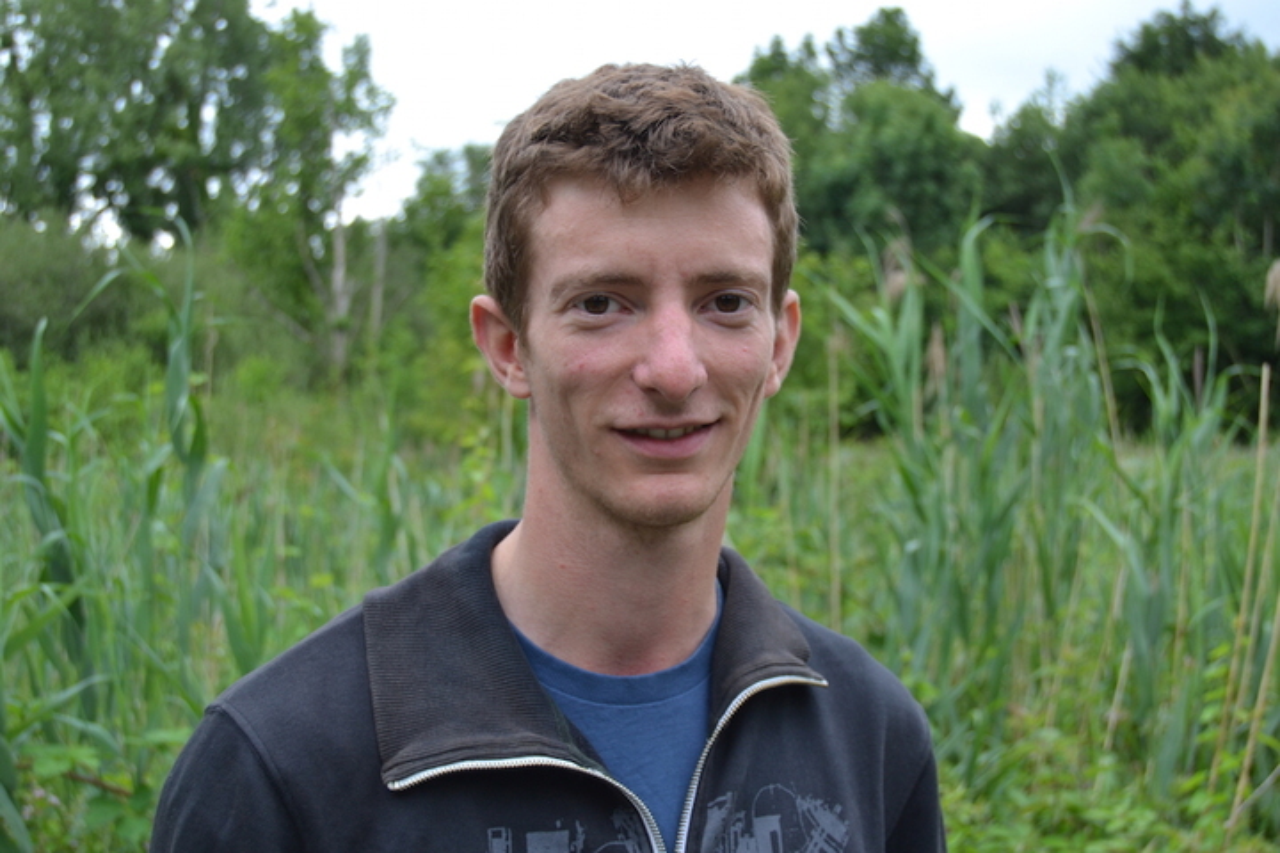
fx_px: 1707
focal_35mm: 48
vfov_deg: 28.1
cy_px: 426
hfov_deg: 41.1
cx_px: 640
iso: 160
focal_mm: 32
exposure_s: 1/125
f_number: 5.6
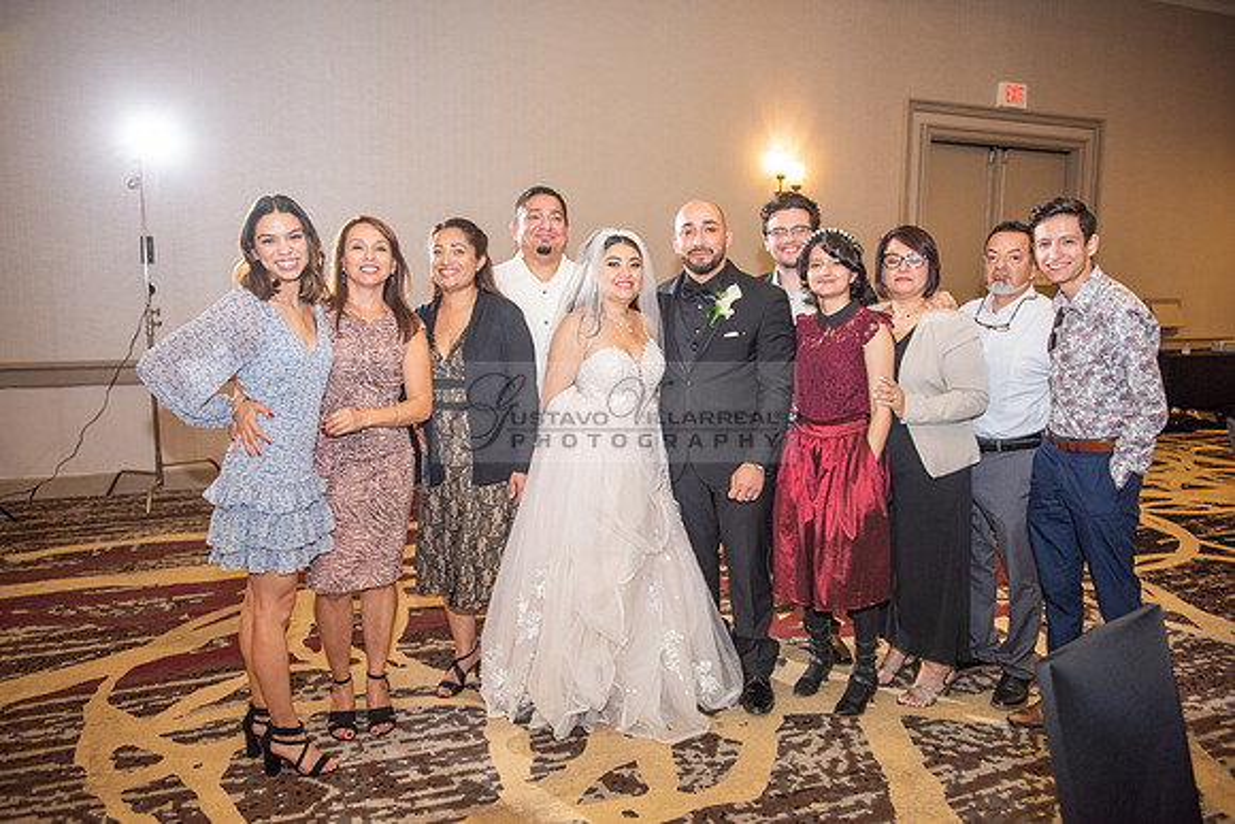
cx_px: 618
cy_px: 412
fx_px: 961
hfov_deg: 65.5
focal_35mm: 28
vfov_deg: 46.4
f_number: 2.8
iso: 1600
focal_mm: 28
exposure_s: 1/200
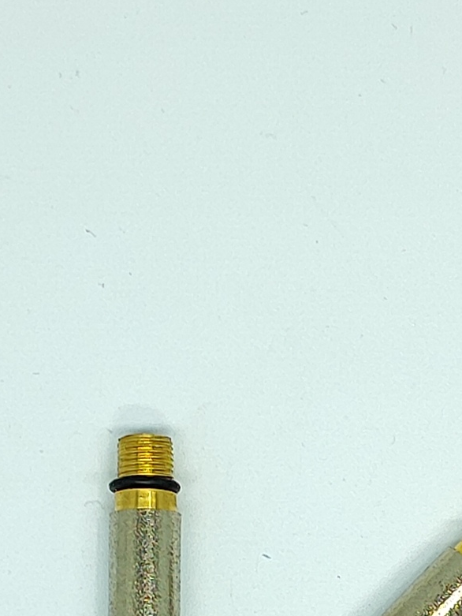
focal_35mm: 59
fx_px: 1050
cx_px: 293
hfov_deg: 24.7
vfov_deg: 29.6
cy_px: 672
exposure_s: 1/125
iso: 100
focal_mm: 5.89
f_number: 1.89
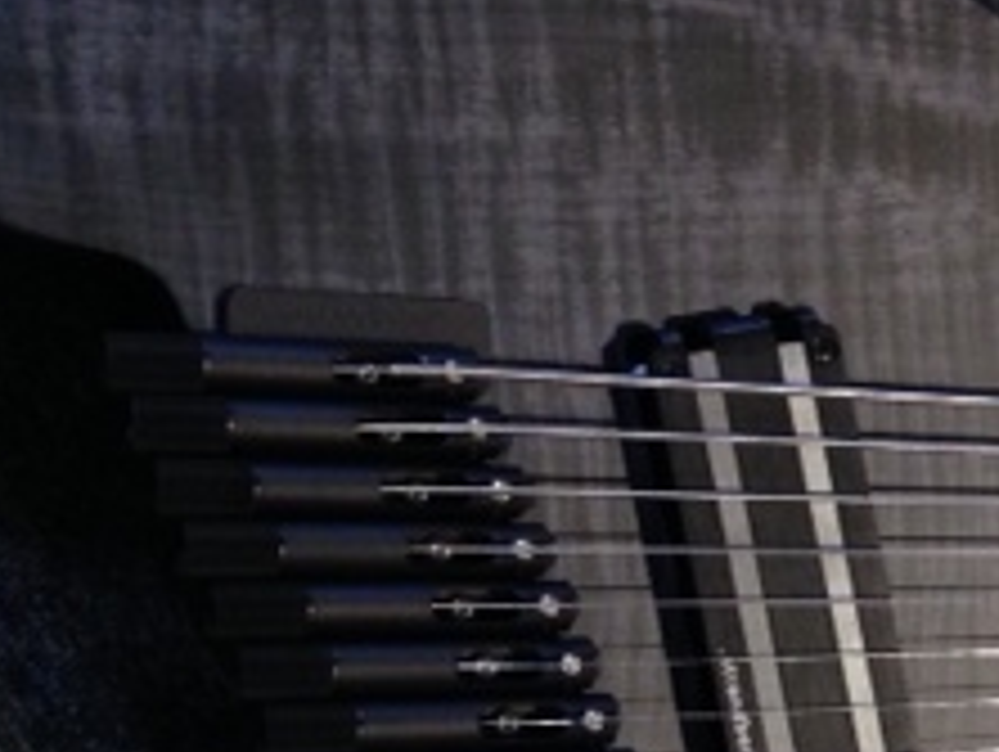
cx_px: 1305
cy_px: 594
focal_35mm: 95
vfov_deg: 15.5
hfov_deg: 19.1
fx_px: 2745
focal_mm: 4.12
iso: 250
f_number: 2.4
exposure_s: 1/20
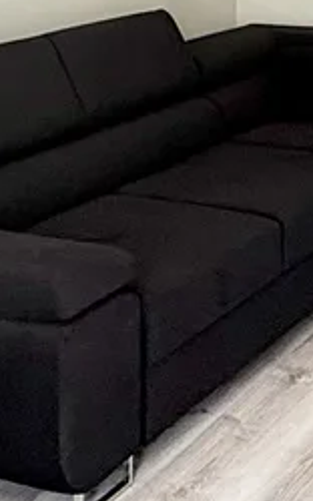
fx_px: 1298
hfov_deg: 13.6
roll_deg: +0.8
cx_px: 313
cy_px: -140
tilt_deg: -0.1
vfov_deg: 20.1
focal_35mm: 95
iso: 160
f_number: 2.2
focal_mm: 2.22
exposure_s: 1/99
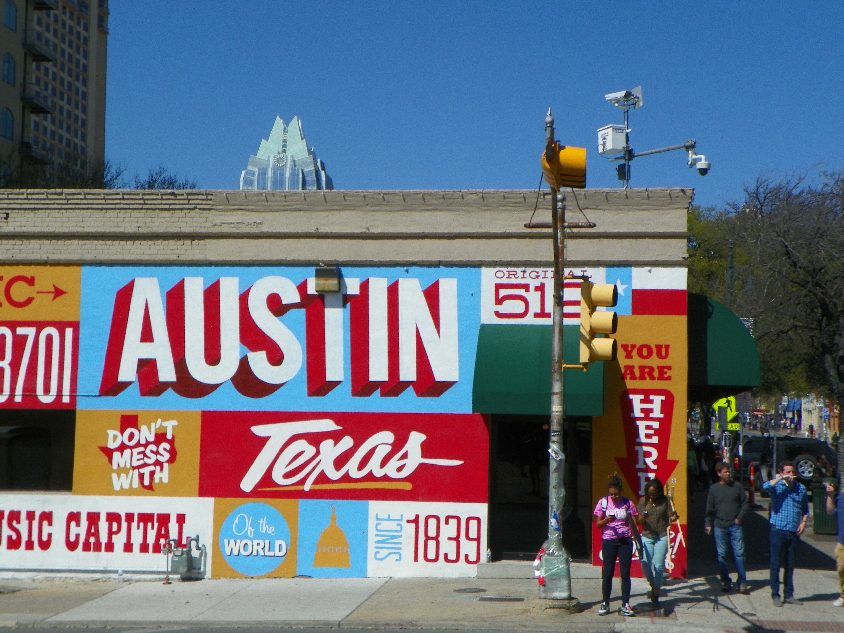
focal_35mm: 58
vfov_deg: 25.2
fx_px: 1414
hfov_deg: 33.2
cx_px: 422
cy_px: 316
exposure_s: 1/640
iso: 64
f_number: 5.6
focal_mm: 10.3
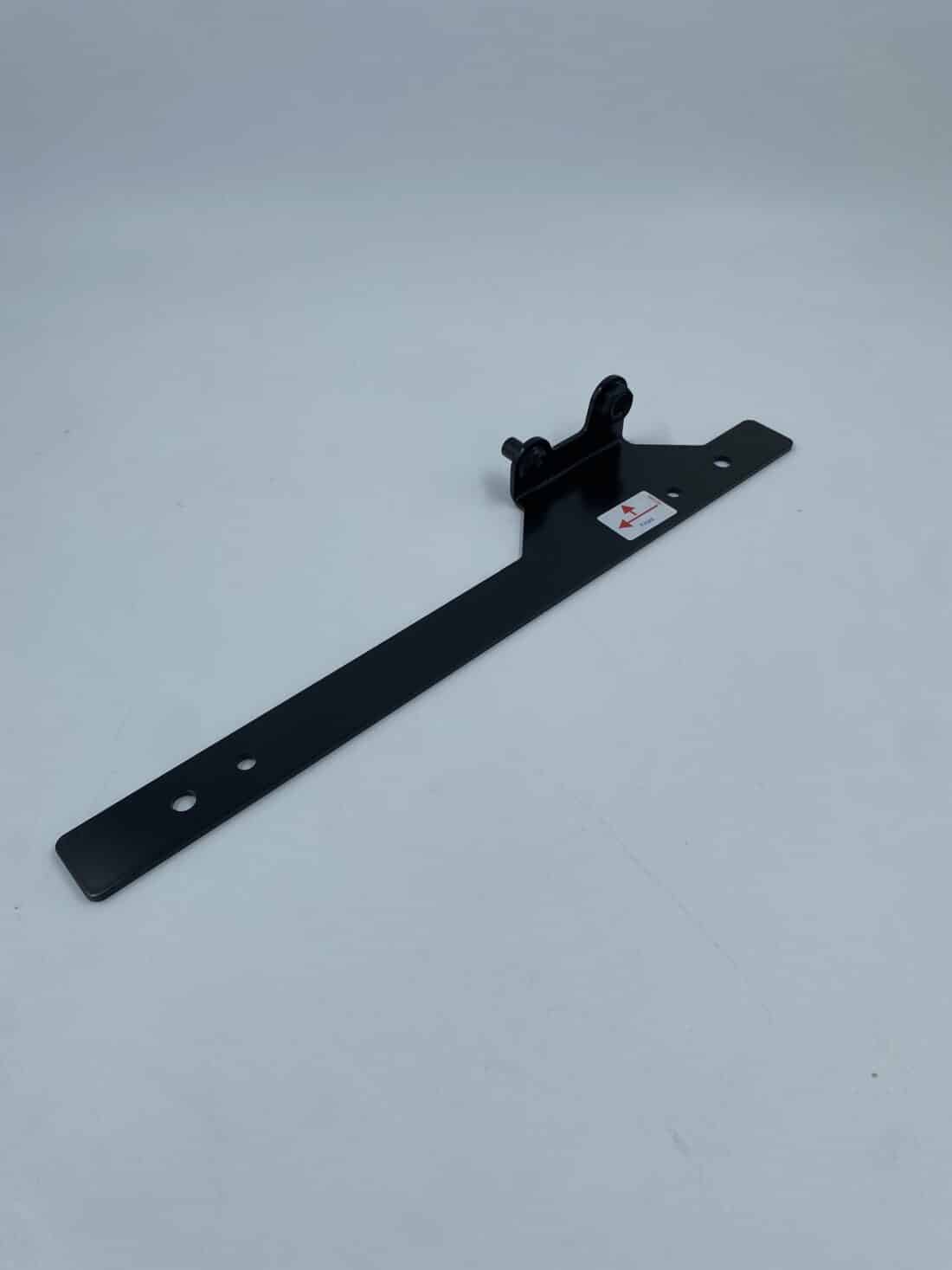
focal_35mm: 26
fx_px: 954
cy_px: 635
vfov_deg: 67.3
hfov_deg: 53.1
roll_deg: -0.8
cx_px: 476
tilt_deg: -44.6
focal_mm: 4.25
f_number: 1.8
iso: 32
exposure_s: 1/957
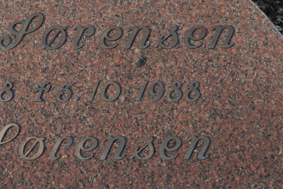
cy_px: 116
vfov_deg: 6.3
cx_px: 29
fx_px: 1708
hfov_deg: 9.4
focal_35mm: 217
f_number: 5.3
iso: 250
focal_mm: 60
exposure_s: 1/400
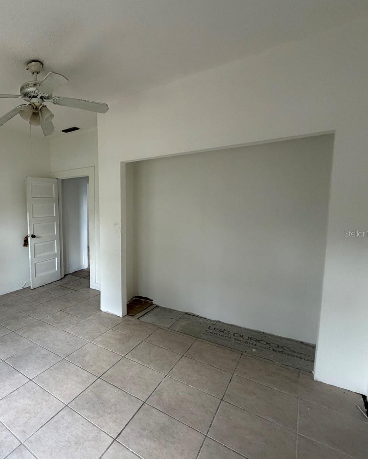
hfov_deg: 63.3
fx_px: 259
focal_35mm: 19
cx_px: 62
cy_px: 233
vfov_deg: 83.3
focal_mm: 2.22
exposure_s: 1/121
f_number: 2.2
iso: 250
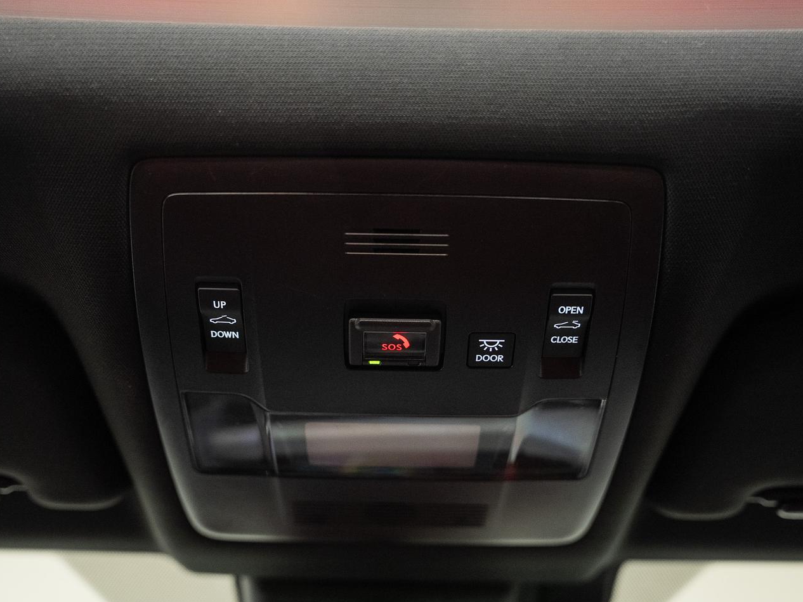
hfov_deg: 39.7
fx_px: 1113
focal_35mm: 48
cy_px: 348
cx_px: 398
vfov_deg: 30.2
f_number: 3.2
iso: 1000
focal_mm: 37.8
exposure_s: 1/40
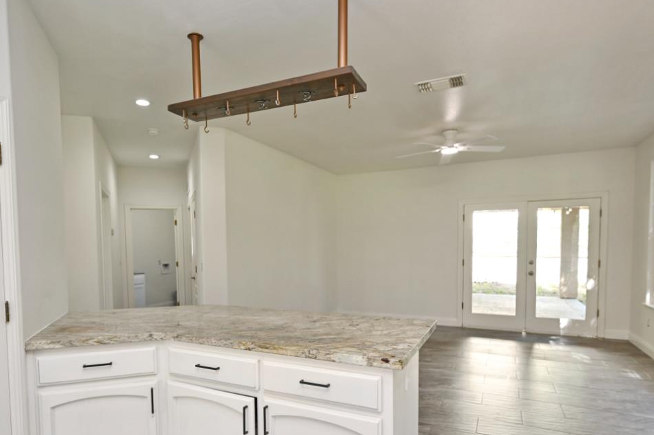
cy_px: 271
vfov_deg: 56.5
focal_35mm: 22
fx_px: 399
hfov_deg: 78.3
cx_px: 285
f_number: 4
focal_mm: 14
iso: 200
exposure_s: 1/60
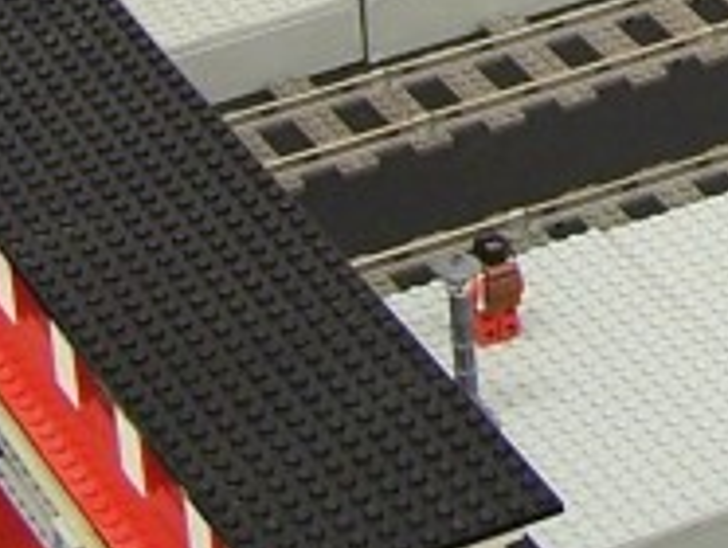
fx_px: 4401
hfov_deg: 9.2
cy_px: -489
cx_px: 1151
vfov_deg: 6.9
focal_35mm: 209
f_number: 2.8
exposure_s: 1/3
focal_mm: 6.3
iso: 80
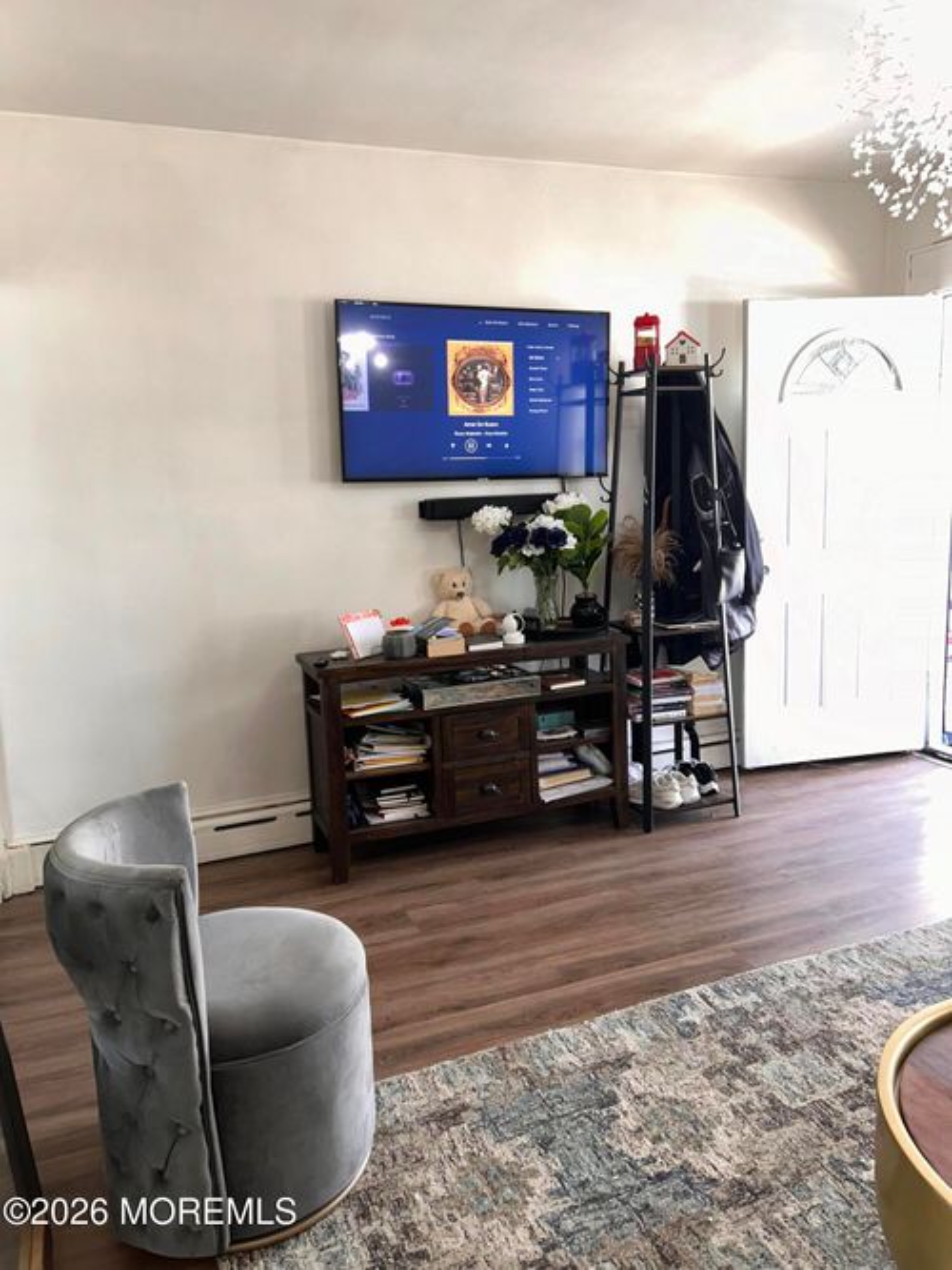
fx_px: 954
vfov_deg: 67.3
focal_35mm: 26
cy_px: 635
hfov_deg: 53.0
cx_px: 476
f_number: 1.5
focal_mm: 5.7
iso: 64
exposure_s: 1/39
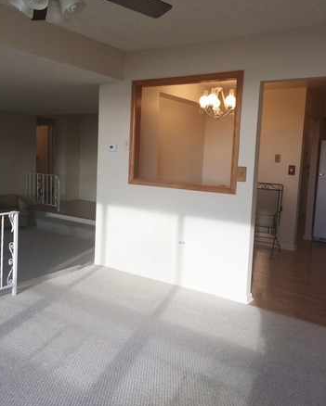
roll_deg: -1.4
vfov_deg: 57.1
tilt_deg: -5.9
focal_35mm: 31
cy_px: 189
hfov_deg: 47.2
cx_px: 160
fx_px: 373
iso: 32
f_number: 2.2
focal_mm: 4.15
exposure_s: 1/160
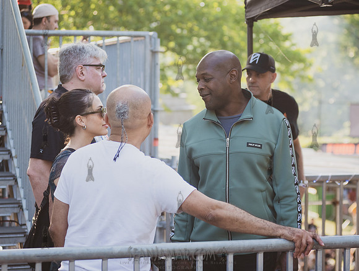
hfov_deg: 20.1
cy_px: 138
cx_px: 227
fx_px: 1009
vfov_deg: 15.3
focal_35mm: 97
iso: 800
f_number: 3.5
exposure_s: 1/1000
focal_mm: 80
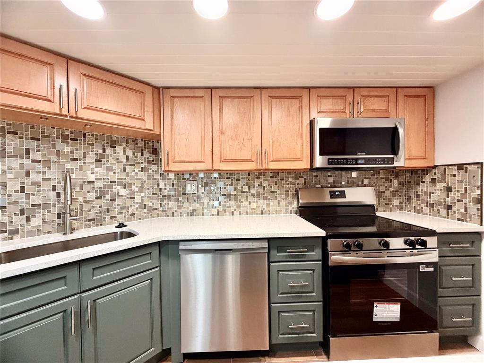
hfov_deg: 102.1
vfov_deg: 85.7
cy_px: 182
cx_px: 242
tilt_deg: -1.1
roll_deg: +1.1
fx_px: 196
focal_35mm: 14
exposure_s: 1/60
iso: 500
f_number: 2.2
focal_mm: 2.22
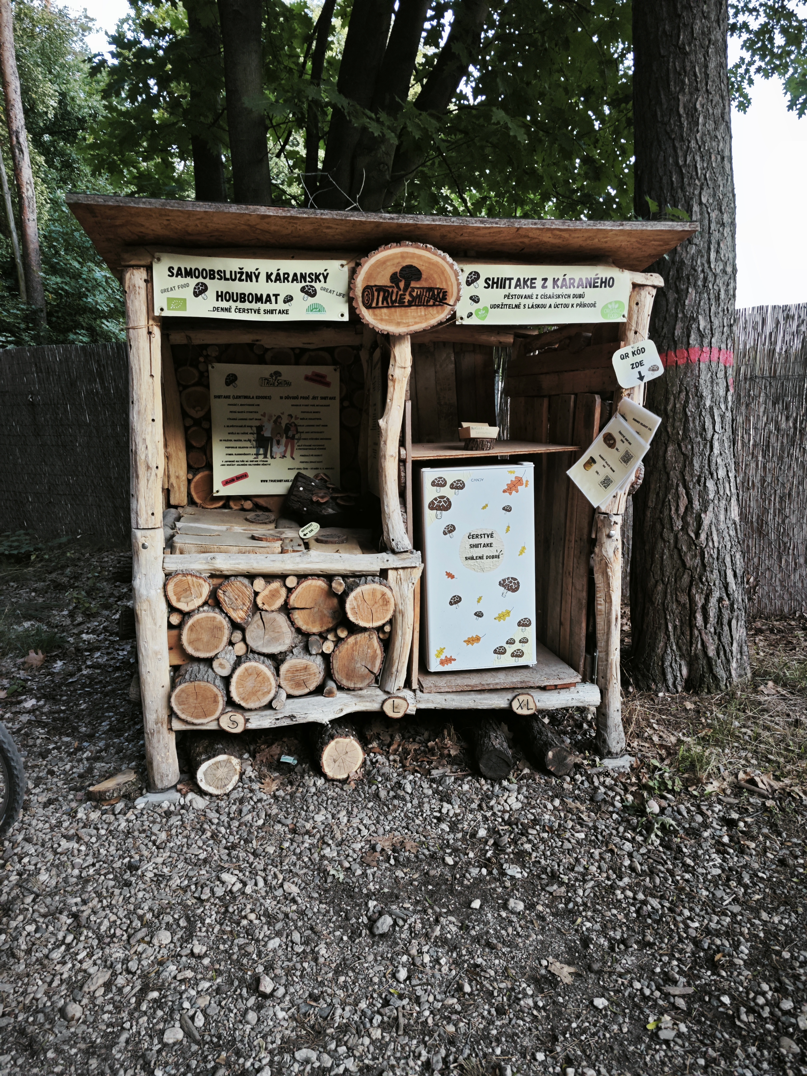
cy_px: 538
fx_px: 715
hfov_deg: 58.9
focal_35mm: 23
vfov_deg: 73.9
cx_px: 404
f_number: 1.8
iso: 100
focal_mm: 5.43
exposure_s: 1/72.5
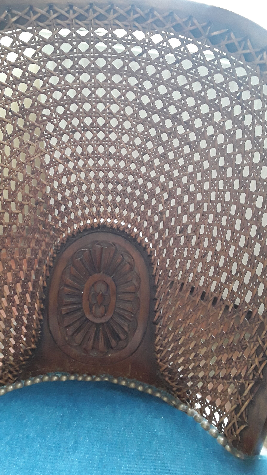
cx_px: 102
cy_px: 240
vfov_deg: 64.3
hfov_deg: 38.7
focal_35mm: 30
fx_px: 378
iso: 160
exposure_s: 1/20
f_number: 1.9
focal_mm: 2.91
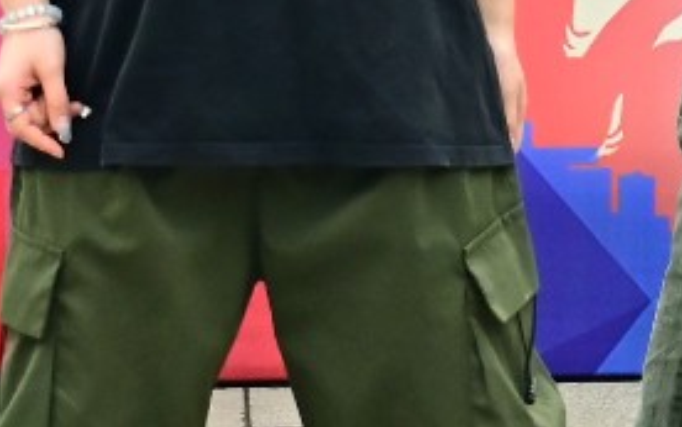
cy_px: -465
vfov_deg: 3.0
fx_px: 8241
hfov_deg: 4.7
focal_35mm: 443
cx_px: 949
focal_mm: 50
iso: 640
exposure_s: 1/500
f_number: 4.5
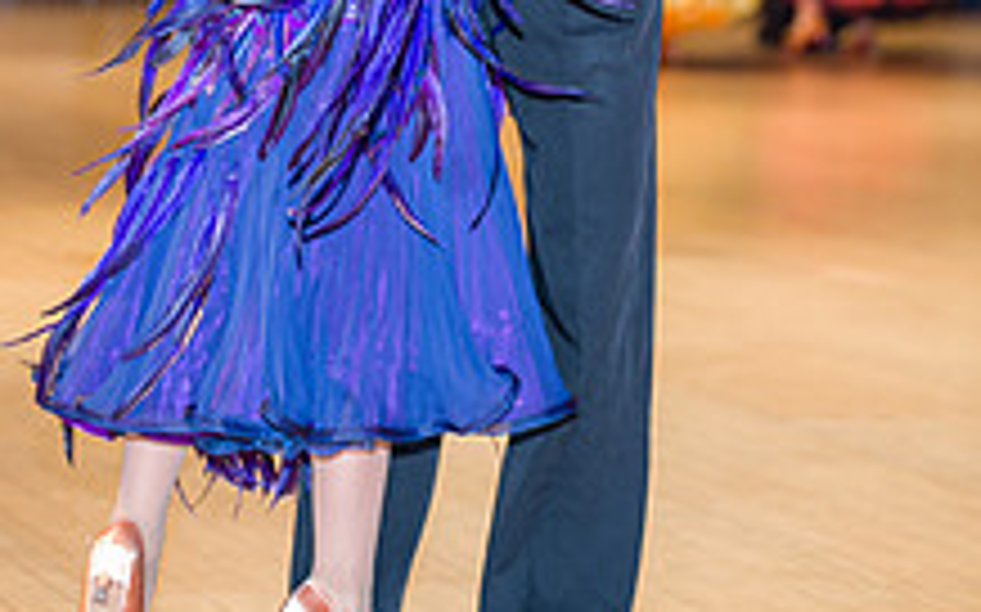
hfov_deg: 11.1
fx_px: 5050
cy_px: -158
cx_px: 407
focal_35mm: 189
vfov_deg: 6.9
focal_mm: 90
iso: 800
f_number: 2.8
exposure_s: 1/250
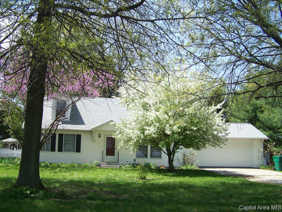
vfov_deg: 33.6
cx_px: 141
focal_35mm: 43
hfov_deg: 43.8
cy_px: 106
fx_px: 350
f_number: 2.8
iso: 64
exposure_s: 1/400
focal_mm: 6.75
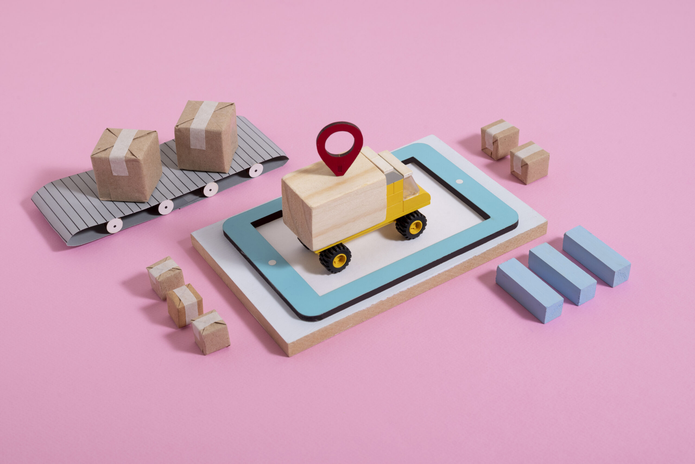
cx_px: 348
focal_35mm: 50
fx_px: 966
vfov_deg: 27.0
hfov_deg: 39.6
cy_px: 232
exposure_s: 1/125
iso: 200
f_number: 13
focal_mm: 50
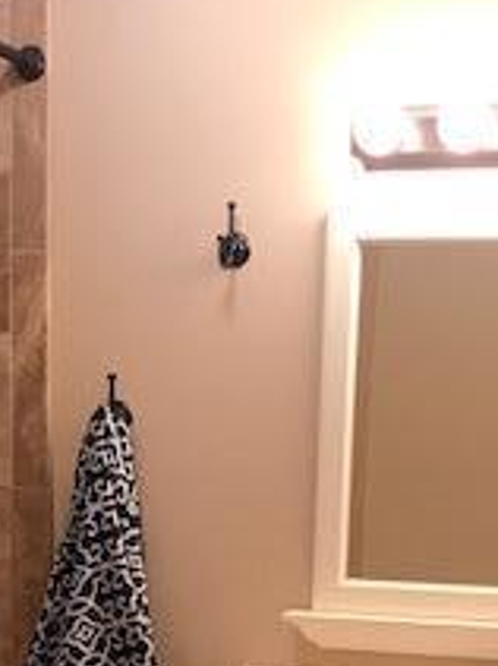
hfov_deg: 17.3
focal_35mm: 85
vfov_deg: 21.0
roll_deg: -1.4
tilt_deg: -14.0
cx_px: 249
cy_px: 862
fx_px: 1632
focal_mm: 3.99
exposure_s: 1/30
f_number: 1.8
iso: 40
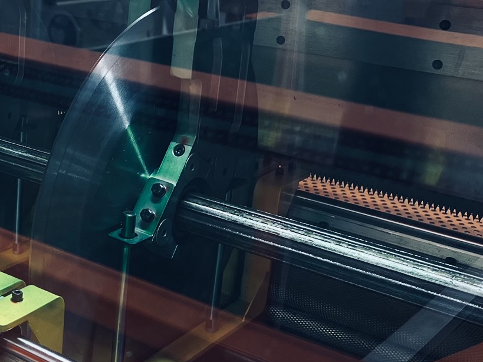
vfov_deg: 22.9
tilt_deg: -18.5
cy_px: 172
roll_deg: -1.2
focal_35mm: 64
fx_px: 893
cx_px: -14
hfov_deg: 28.2
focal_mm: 5.7
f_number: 1.5
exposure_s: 1/60
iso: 200
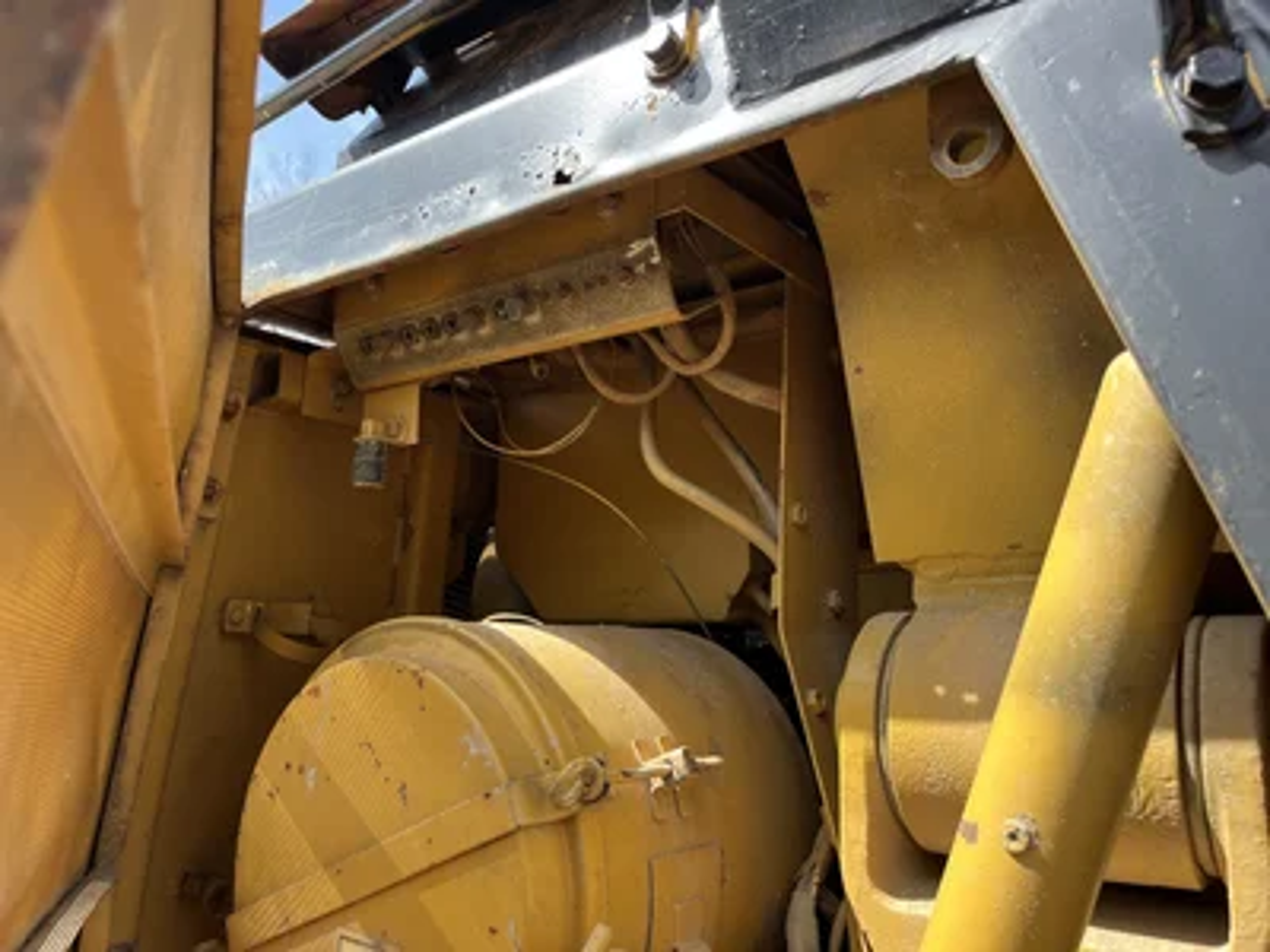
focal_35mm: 26
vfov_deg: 53.1
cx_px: 635
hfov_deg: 67.3
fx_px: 954
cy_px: 476
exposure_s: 1/499
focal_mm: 5.1
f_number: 1.6
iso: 50
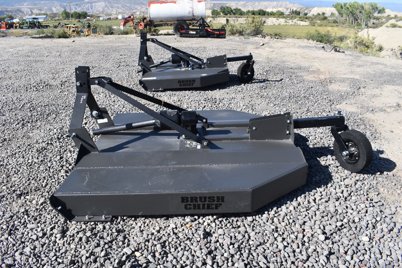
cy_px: 134
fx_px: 335
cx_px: 201
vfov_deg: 43.6
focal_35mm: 30
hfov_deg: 61.9
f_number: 9
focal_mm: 20
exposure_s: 1/320
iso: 200
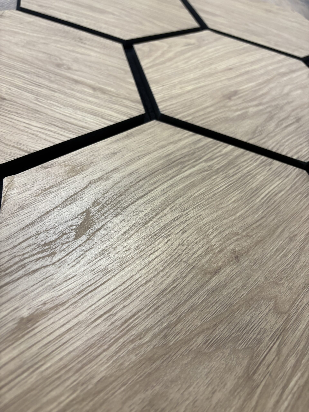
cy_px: 206
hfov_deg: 53.1
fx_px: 309
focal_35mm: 26
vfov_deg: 67.3
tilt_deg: -47.1
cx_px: 154
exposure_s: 1/50
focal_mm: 5.96
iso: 100
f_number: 1.6
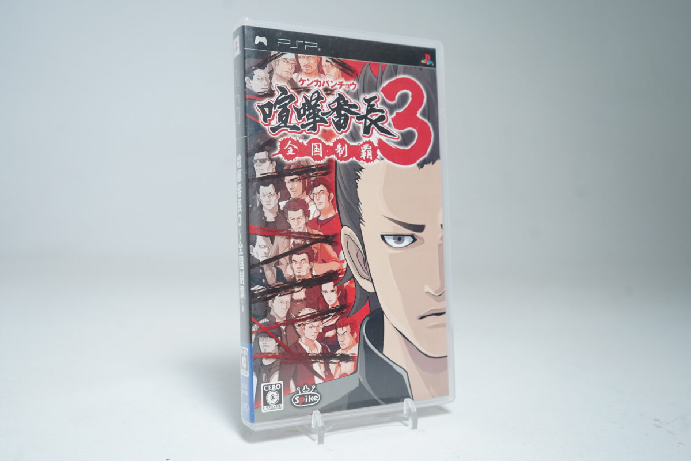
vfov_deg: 38.9
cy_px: 230
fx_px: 653
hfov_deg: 55.8
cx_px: 346
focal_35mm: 34
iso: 1000
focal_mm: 34
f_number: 5
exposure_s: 1/40
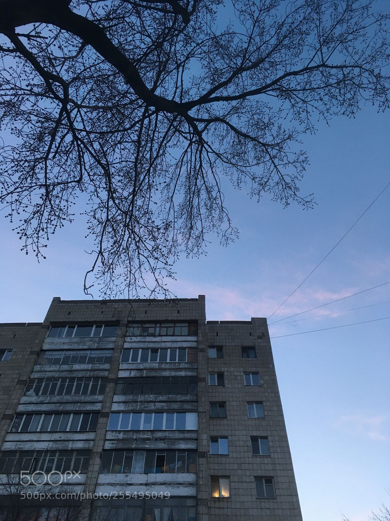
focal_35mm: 29
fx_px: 436
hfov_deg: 48.2
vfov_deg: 61.7
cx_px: 195
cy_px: 260
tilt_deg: +53.3
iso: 32
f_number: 2.2
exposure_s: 1/33
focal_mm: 4.15
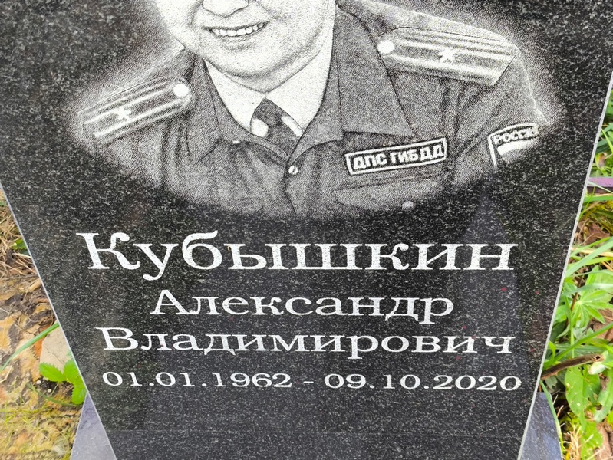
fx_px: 886
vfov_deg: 29.1
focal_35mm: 50
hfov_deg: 38.2
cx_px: 306
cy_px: 230
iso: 80
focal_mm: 4.71
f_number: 1.7
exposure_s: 1/120
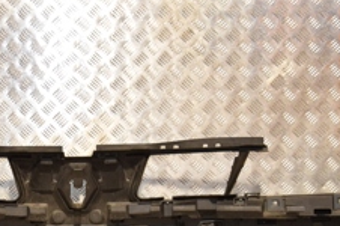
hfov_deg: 19.1
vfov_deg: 12.8
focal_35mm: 106
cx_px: 86
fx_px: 1004
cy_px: 193
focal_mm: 25
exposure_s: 1/125
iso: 800
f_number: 5
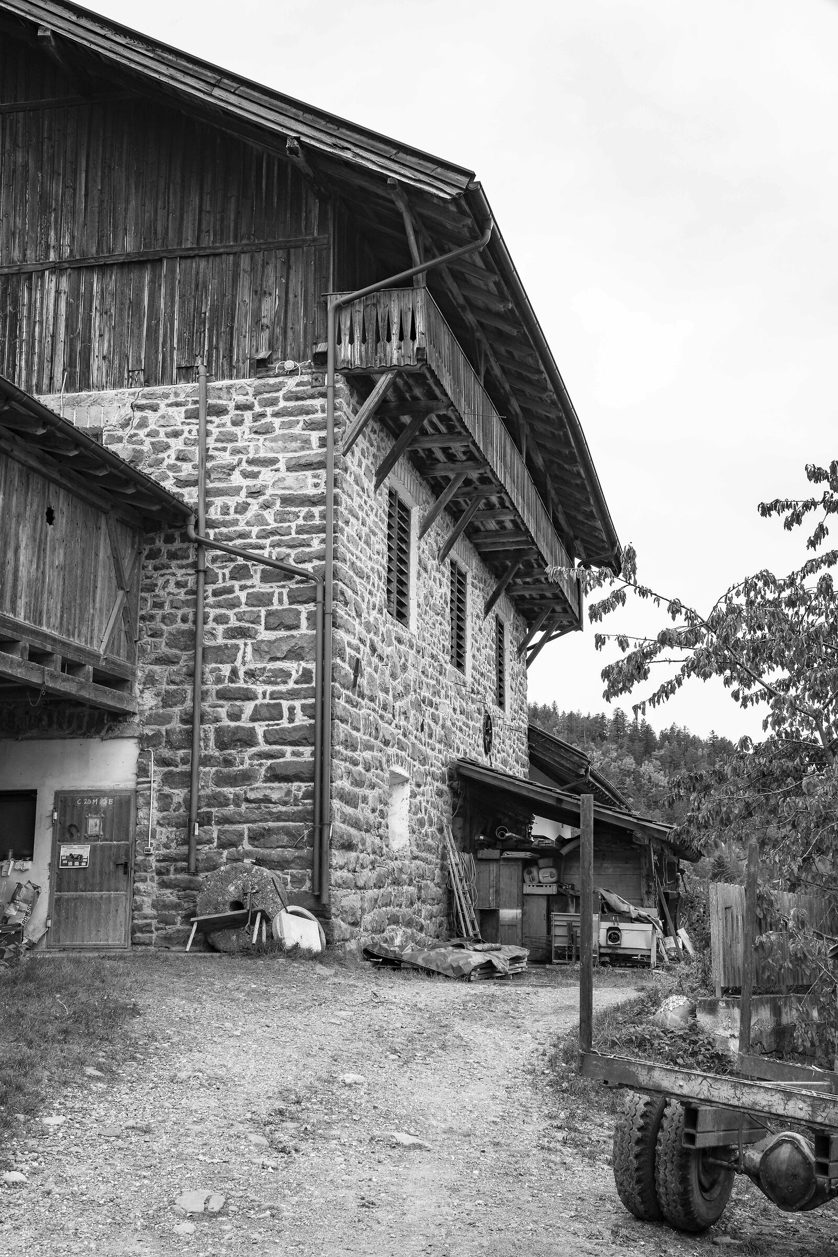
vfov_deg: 43.6
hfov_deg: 29.9
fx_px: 1570
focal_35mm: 45
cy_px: 628
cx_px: 419
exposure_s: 1/160
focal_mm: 45
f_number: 9
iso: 640
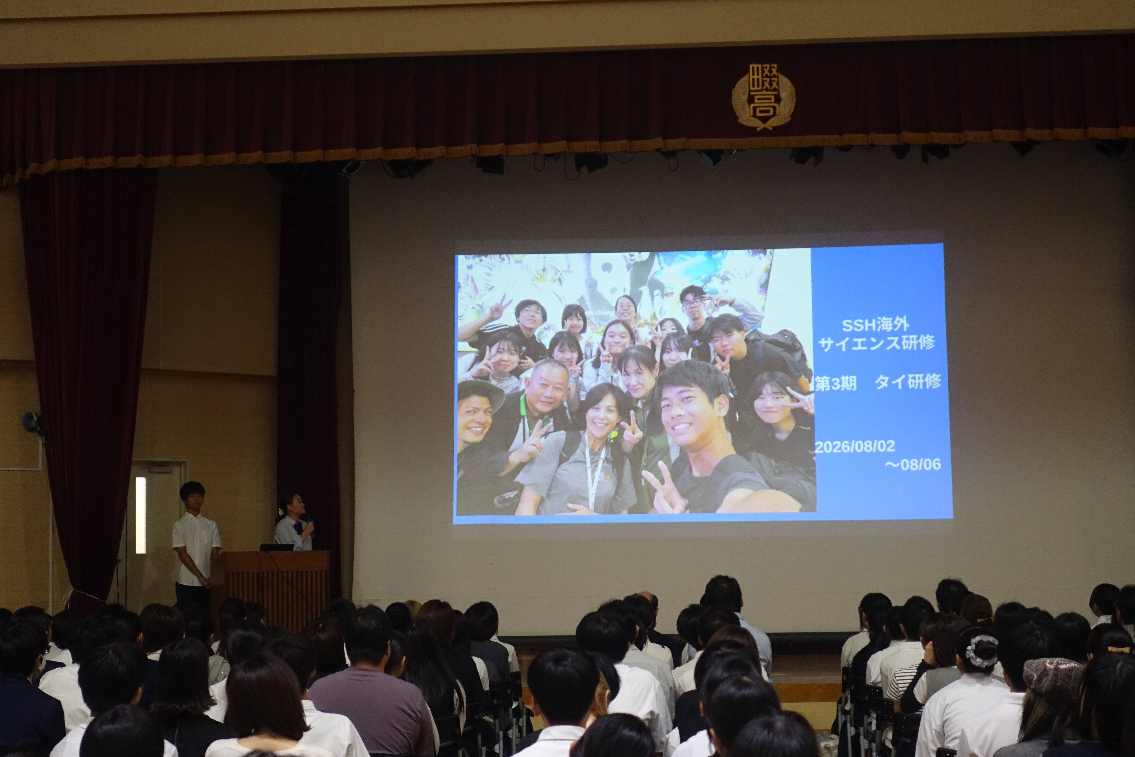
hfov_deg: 33.4
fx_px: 1892
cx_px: 568
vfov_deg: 22.6
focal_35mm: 60
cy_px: 378
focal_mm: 22.18
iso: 800
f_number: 2.8
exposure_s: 1/40
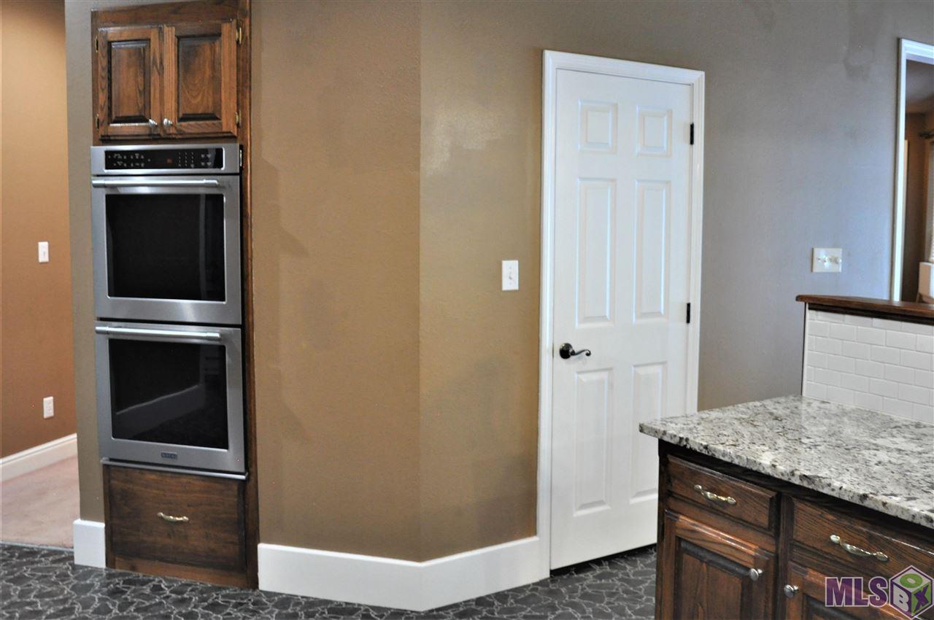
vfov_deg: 47.8
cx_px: 467
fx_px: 700
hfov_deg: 67.4
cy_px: 310
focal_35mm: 27
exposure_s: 1/30
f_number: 3.5
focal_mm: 18
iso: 1000
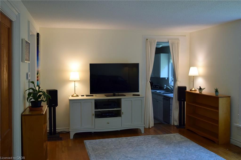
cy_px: 80
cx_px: 120
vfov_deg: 36.8
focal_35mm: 36
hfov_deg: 53.1
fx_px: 241
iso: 400
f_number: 5
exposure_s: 1/100
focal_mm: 24
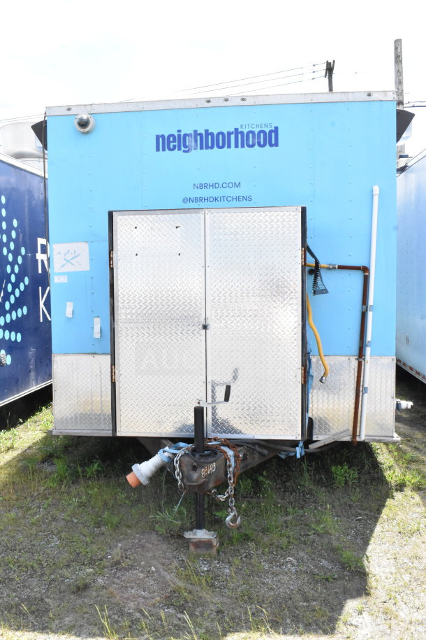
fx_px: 586
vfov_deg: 57.2
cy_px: 320
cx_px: 213
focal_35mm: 33
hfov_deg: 40.0
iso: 6400
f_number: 18
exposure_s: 1/1250
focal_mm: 22
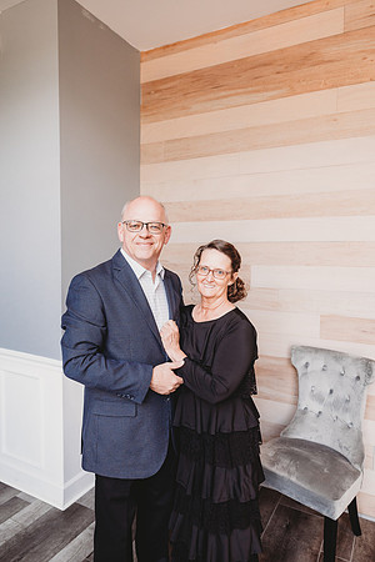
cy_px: 281
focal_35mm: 24
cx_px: 188
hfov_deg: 53.1
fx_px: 375
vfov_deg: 73.7
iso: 500
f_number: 2.8
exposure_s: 1/200
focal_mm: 24
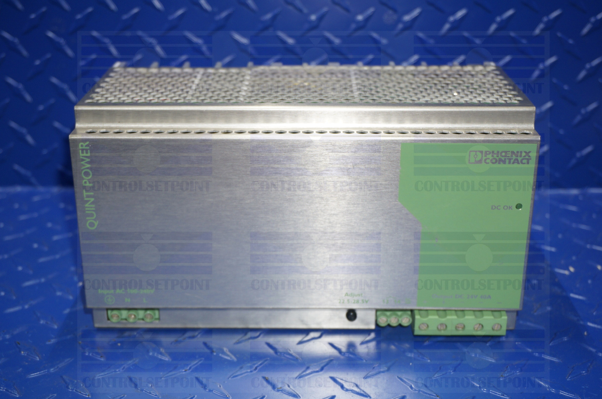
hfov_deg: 40.0
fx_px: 826
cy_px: 200
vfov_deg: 27.2
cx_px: 301
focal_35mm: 50
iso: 400
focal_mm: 33
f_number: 5
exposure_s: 1/60
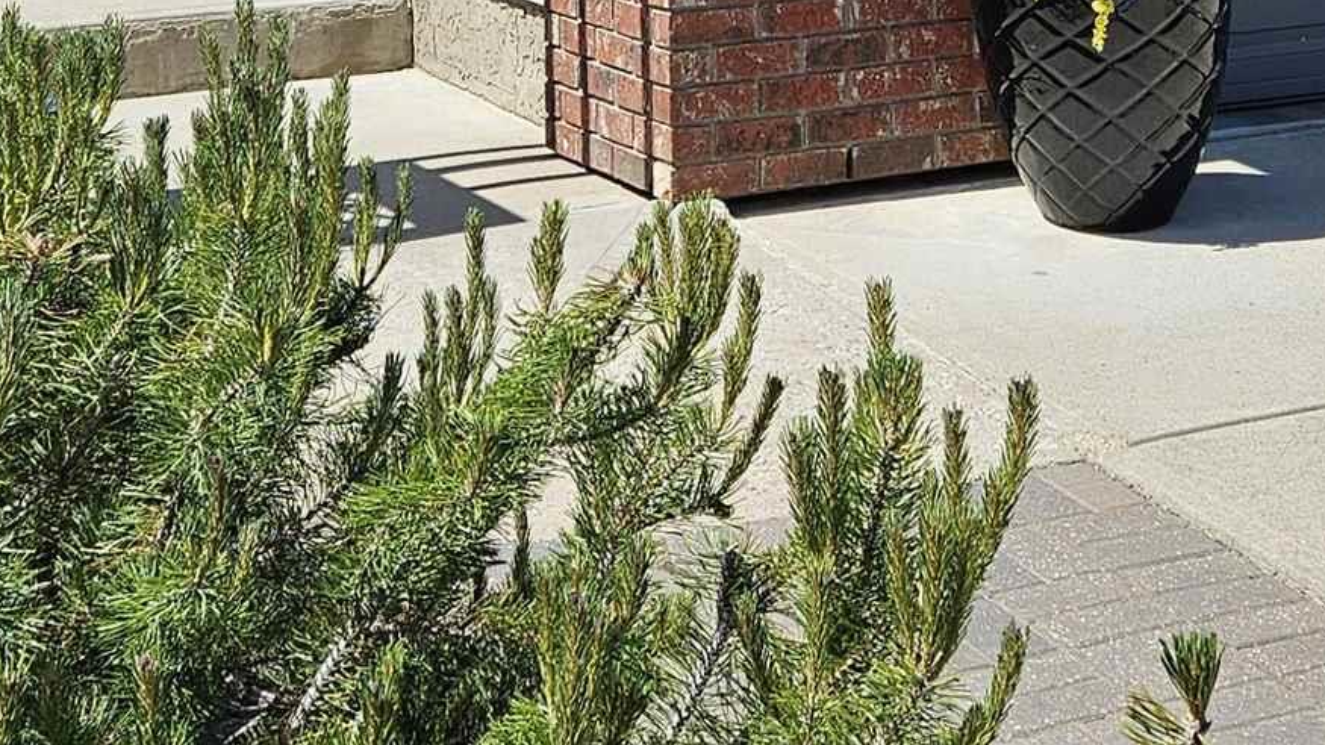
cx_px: 813
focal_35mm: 88
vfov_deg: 12.3
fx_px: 3091
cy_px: -683
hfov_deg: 24.1
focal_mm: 5.4
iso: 25
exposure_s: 1/1775
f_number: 1.8
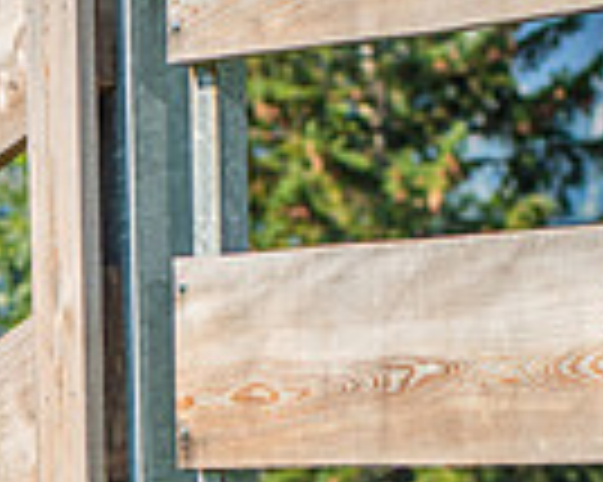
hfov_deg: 5.9
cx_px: -266
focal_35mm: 325
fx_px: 5796
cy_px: 579
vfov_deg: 4.7
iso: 160
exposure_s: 1/800
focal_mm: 80
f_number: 5
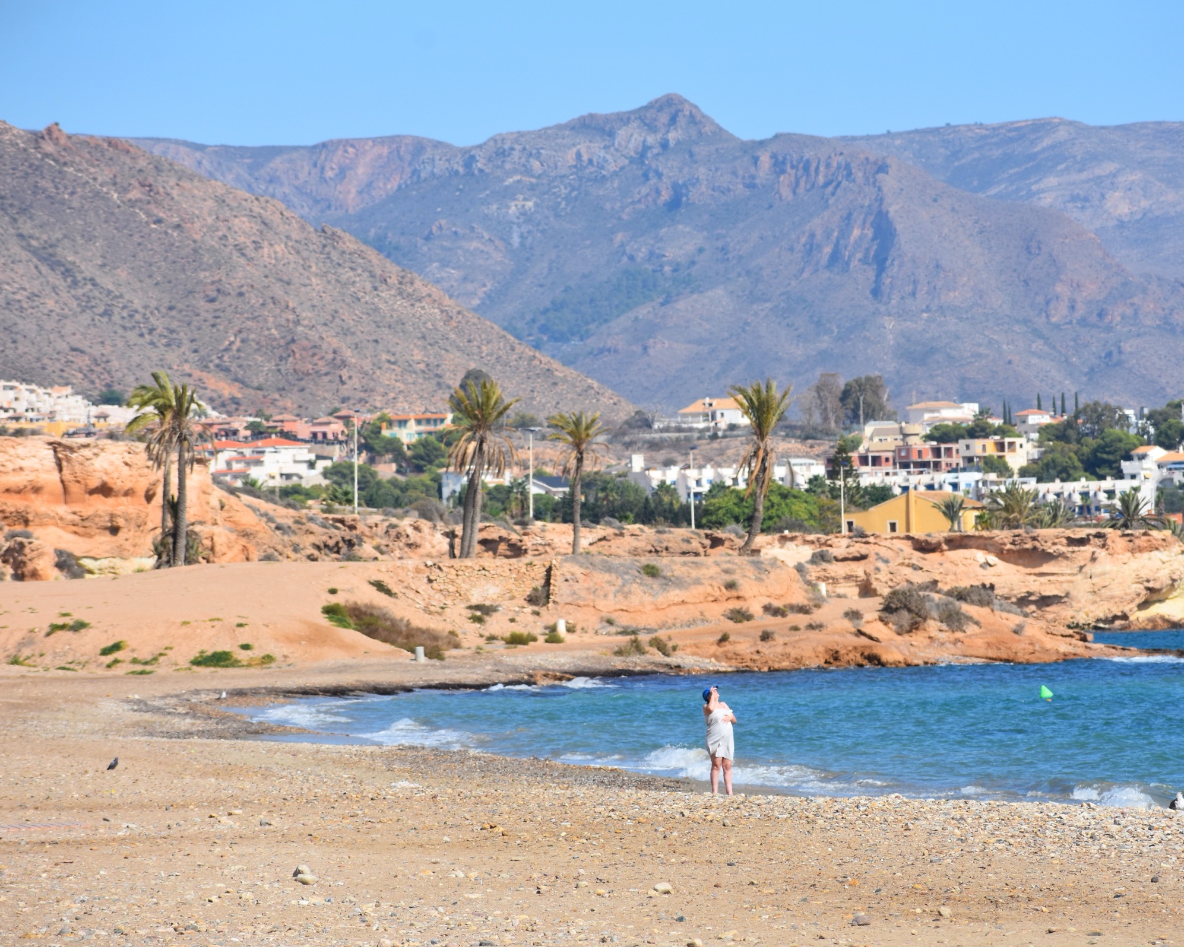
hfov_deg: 7.4
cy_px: 474
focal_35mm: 263
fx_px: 9203
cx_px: 649
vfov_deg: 5.9
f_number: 8
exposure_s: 1/1000
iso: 220
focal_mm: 155
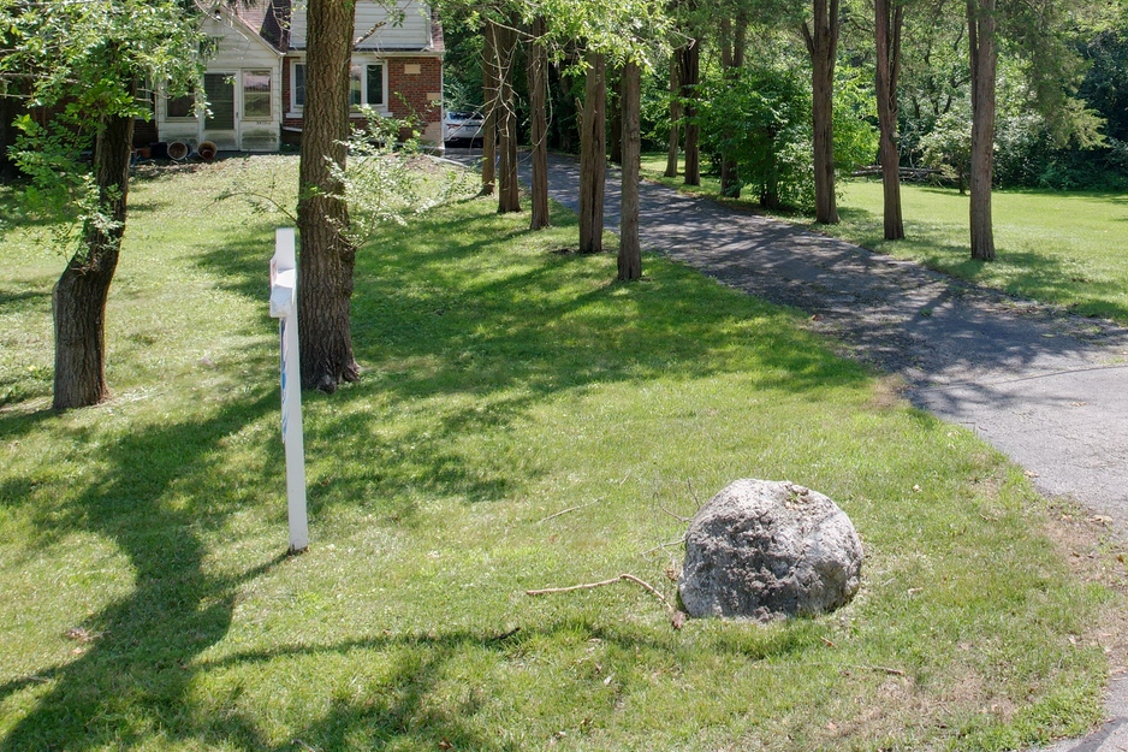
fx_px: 1190
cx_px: 844
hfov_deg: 48.8
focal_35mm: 38
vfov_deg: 33.8
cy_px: 126
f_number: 2.8
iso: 100
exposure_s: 1/800
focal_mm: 8.38
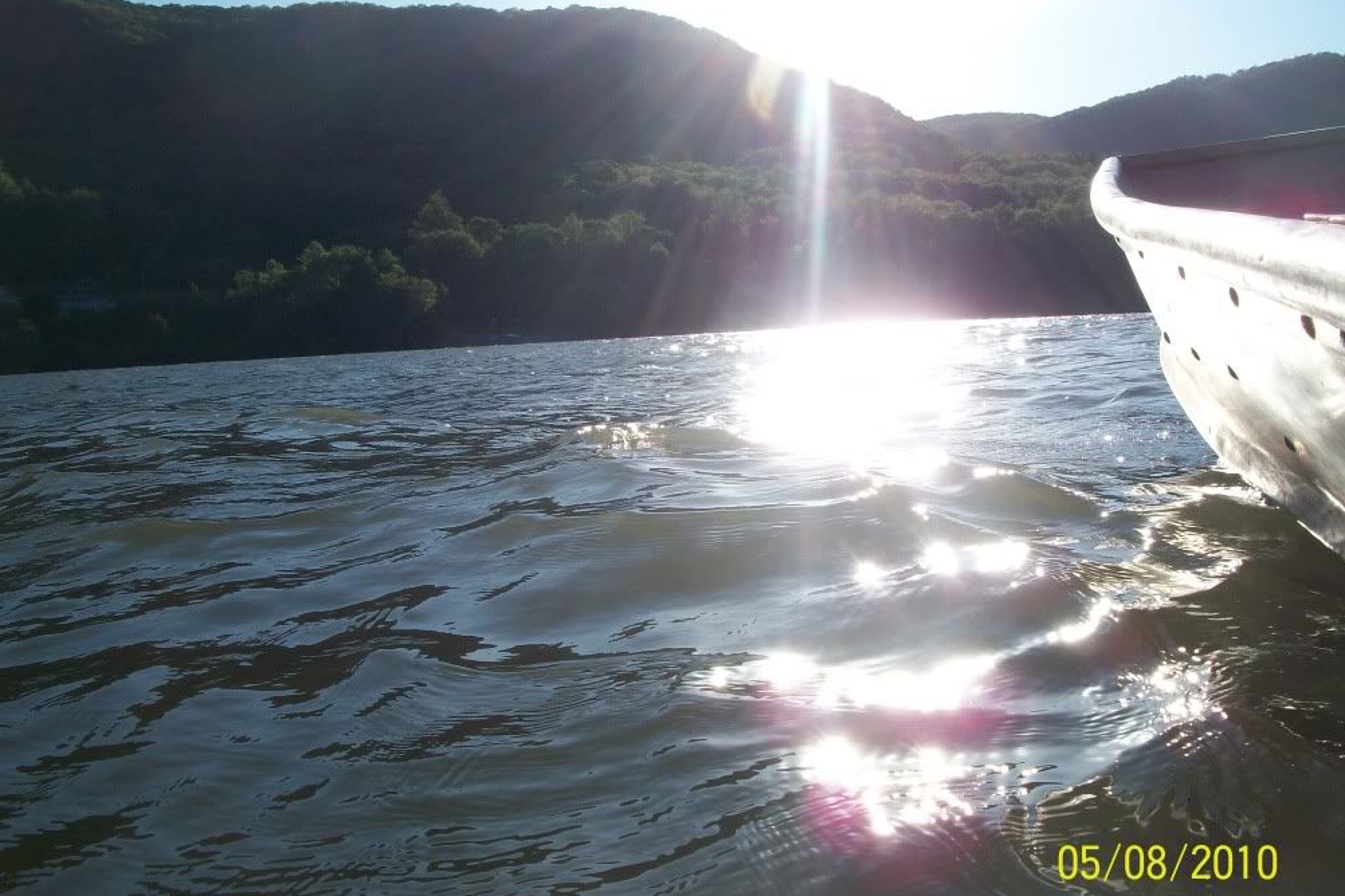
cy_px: 463
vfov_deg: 38.9
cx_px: 660
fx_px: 1270
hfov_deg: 55.8
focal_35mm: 34
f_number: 5.5
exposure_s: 1/500
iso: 80
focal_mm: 5.7
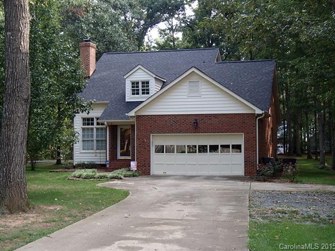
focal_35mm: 53
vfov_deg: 27.5
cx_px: 170
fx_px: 513
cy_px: 124
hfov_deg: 36.2
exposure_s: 1/100
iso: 200
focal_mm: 9.39
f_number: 5
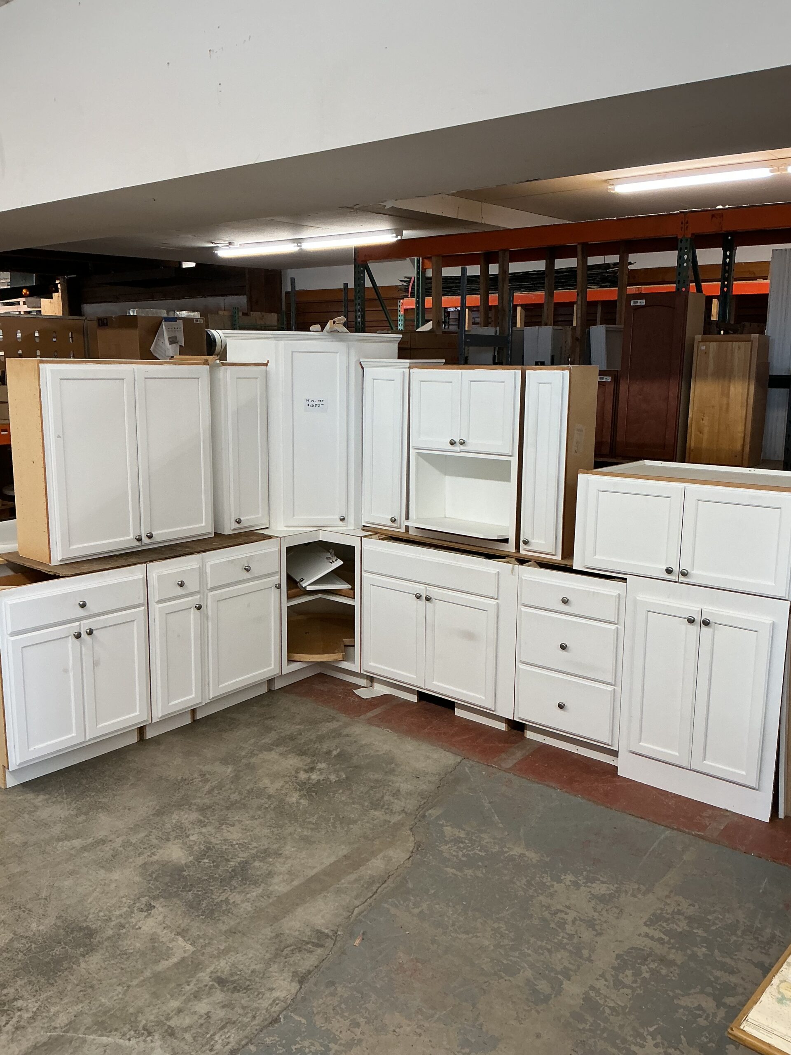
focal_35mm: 29
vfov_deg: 61.7
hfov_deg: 48.2
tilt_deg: -11.0
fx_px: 884
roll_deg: -0.4
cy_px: 528
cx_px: 396
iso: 80
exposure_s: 1/60
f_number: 1.8
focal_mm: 3
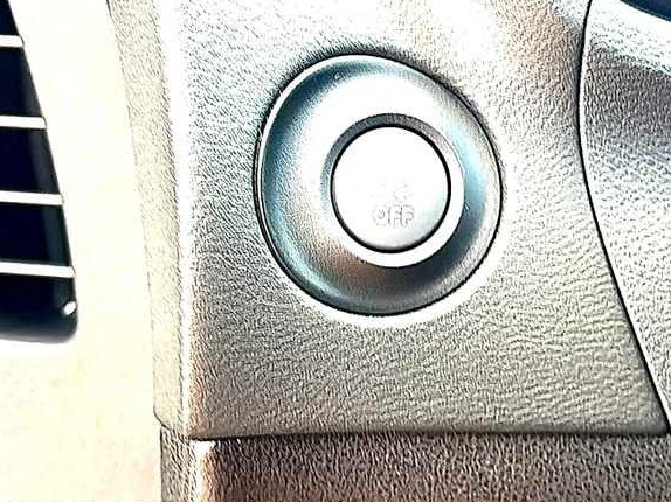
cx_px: 393
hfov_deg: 31.6
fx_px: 1182
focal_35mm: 61
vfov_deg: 24.0
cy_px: 199
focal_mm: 6.86
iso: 100
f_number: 1.78
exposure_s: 1/40
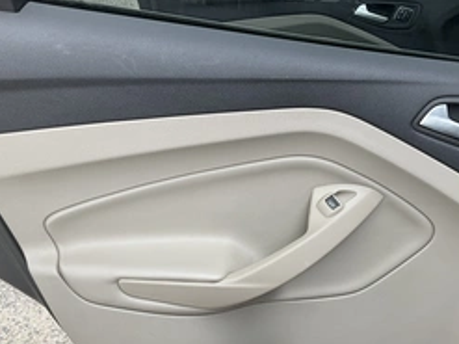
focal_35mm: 47
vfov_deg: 30.1
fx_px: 623
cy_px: 275
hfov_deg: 40.4
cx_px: 260
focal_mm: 3
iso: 25
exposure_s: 1/380
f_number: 1.8
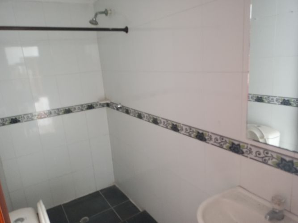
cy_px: 112
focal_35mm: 28
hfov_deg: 63.5
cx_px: 149
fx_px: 241
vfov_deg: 49.7
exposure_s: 1/20
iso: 300
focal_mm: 4.71
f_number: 1.8
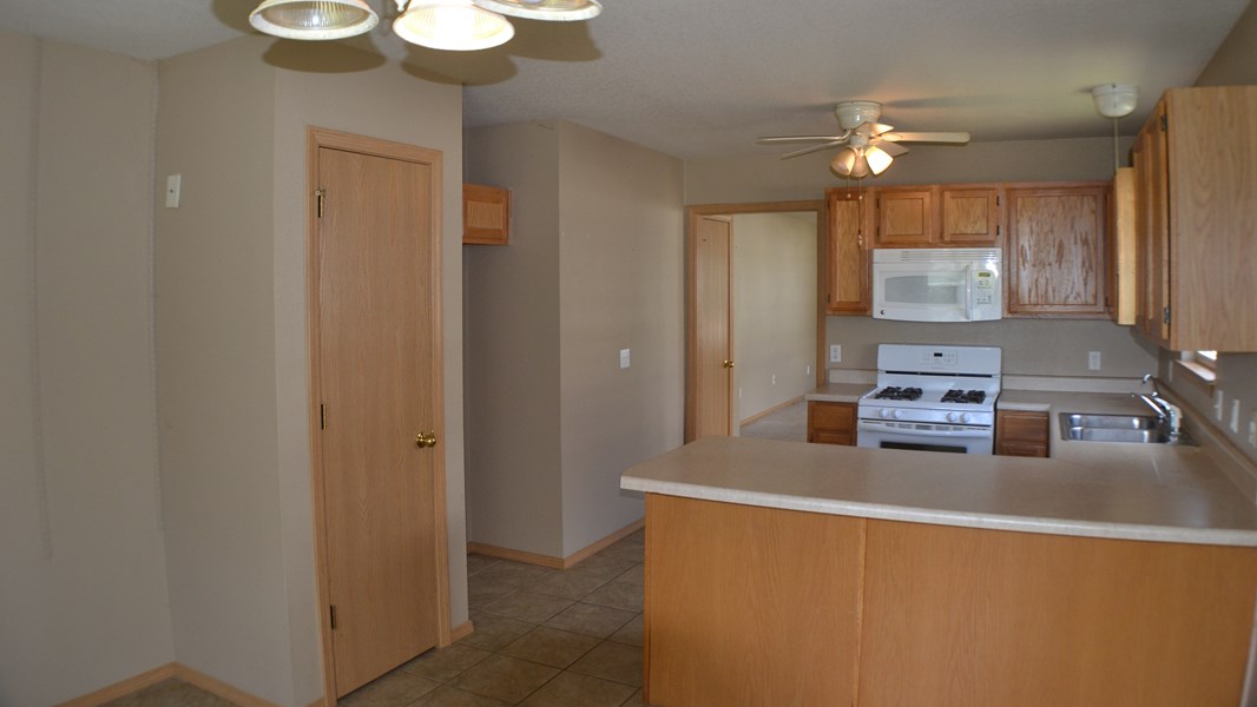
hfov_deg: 61.0
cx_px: 621
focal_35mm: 32
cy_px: 296
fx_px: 1067
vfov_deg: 36.6
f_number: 4
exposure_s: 1/125
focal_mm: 20
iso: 400
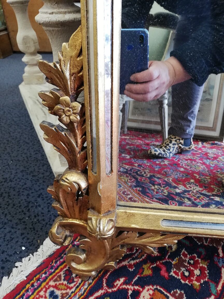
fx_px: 224
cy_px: 150
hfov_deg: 53.1
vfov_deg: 67.3
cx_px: 112
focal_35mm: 26
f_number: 2.2
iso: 250
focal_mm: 3.81
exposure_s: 1/33.3
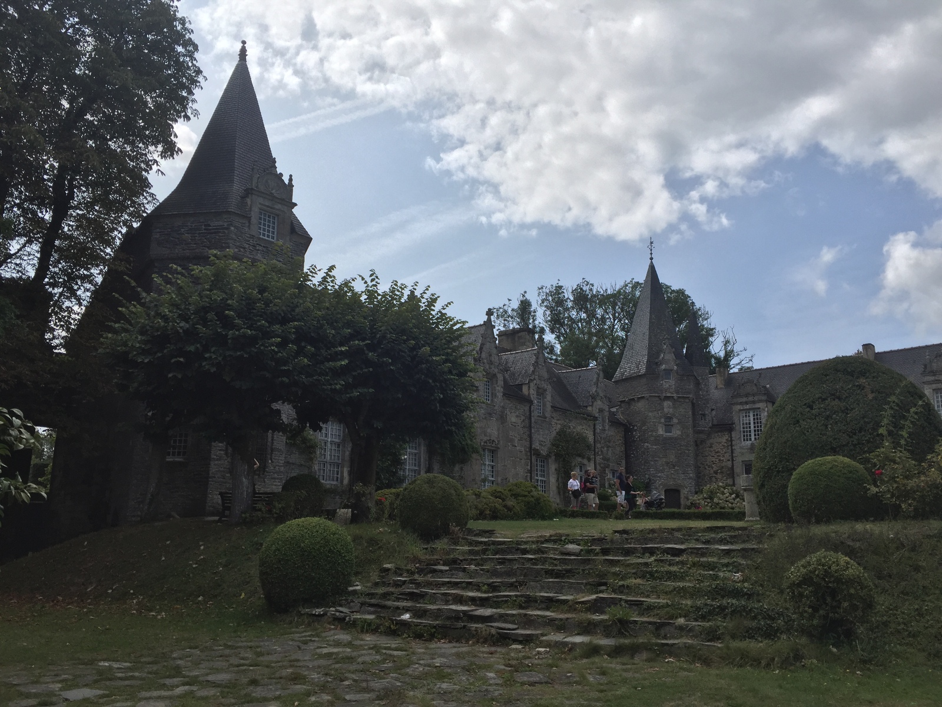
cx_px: 471
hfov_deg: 61.7
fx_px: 789
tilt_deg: +13.8
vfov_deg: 48.2
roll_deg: -1.3
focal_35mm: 29
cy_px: 354
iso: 32
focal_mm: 4.15
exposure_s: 1/3968
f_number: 2.2
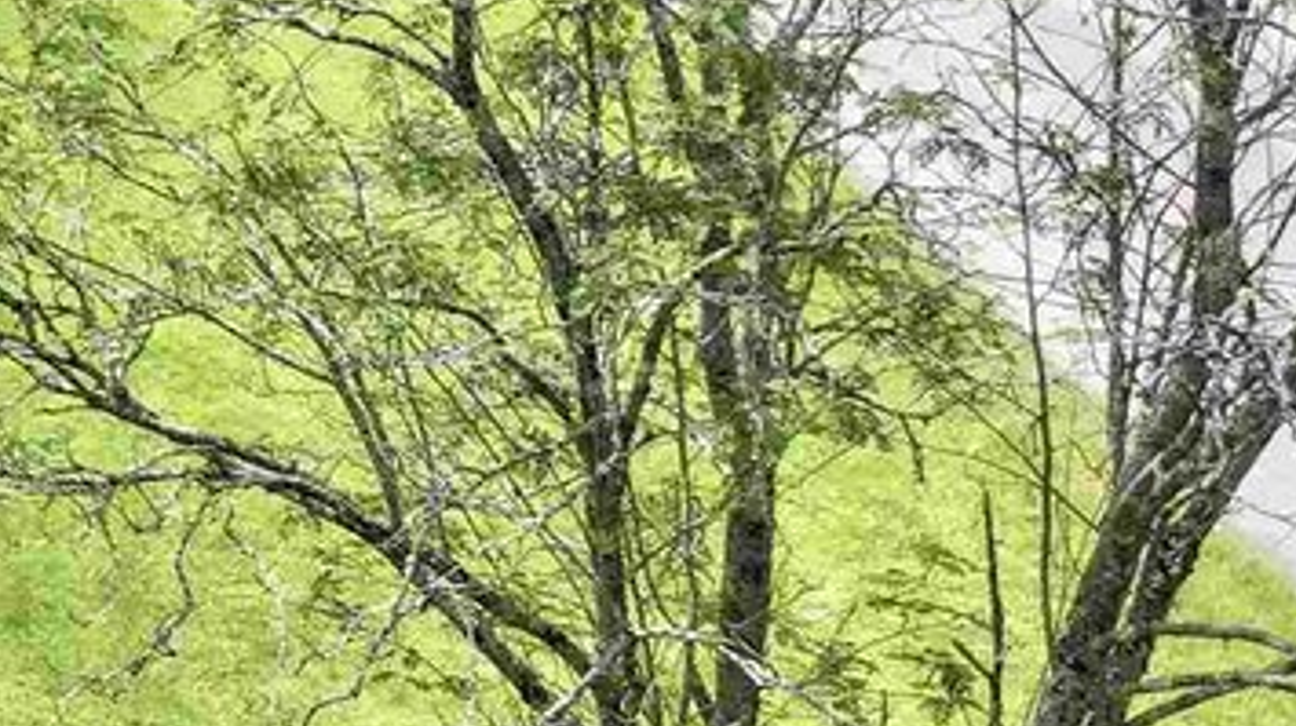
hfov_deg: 14.5
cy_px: -120
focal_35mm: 118
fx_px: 4052
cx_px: -1416
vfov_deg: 10.1
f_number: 2.8
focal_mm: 12.29
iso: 180
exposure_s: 1/2500
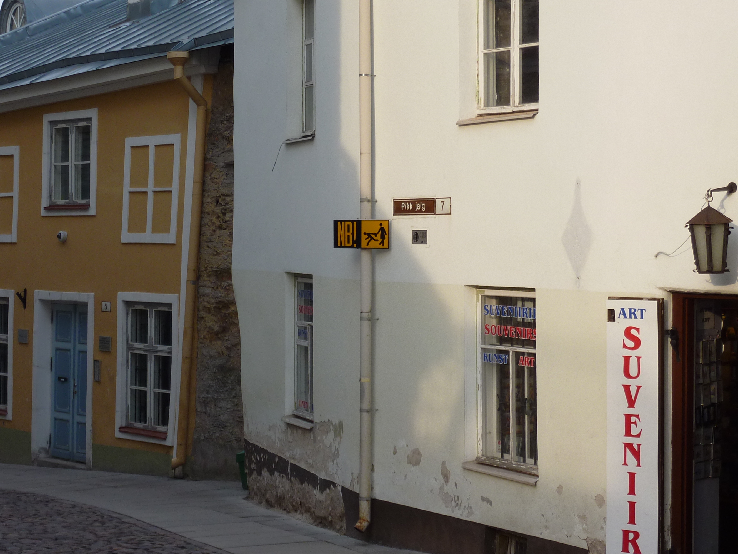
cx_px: 261
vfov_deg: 18.2
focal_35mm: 81
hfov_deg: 24.0
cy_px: 236
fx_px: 1727
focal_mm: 9.7
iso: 80
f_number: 3.9
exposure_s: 1/200
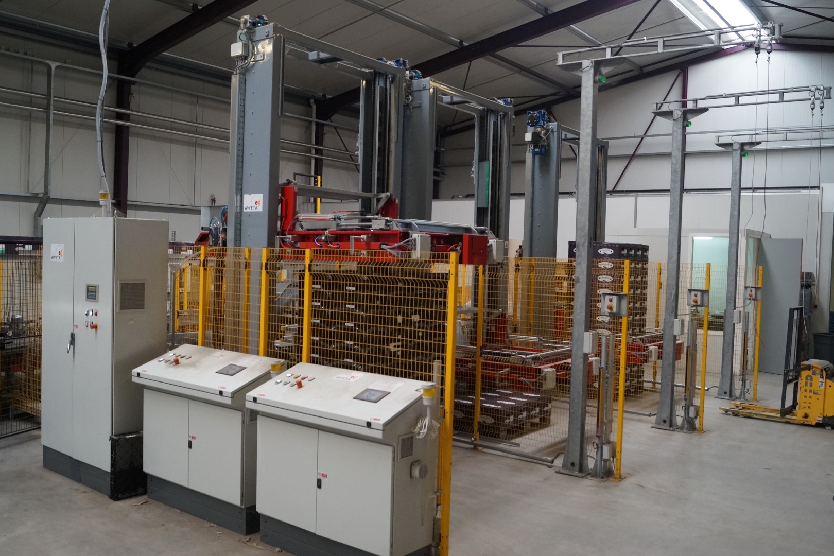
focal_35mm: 30
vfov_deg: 43.6
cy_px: 278
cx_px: 417
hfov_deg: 61.9
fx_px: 695
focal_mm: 20
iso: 1250
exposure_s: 1/160
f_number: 4
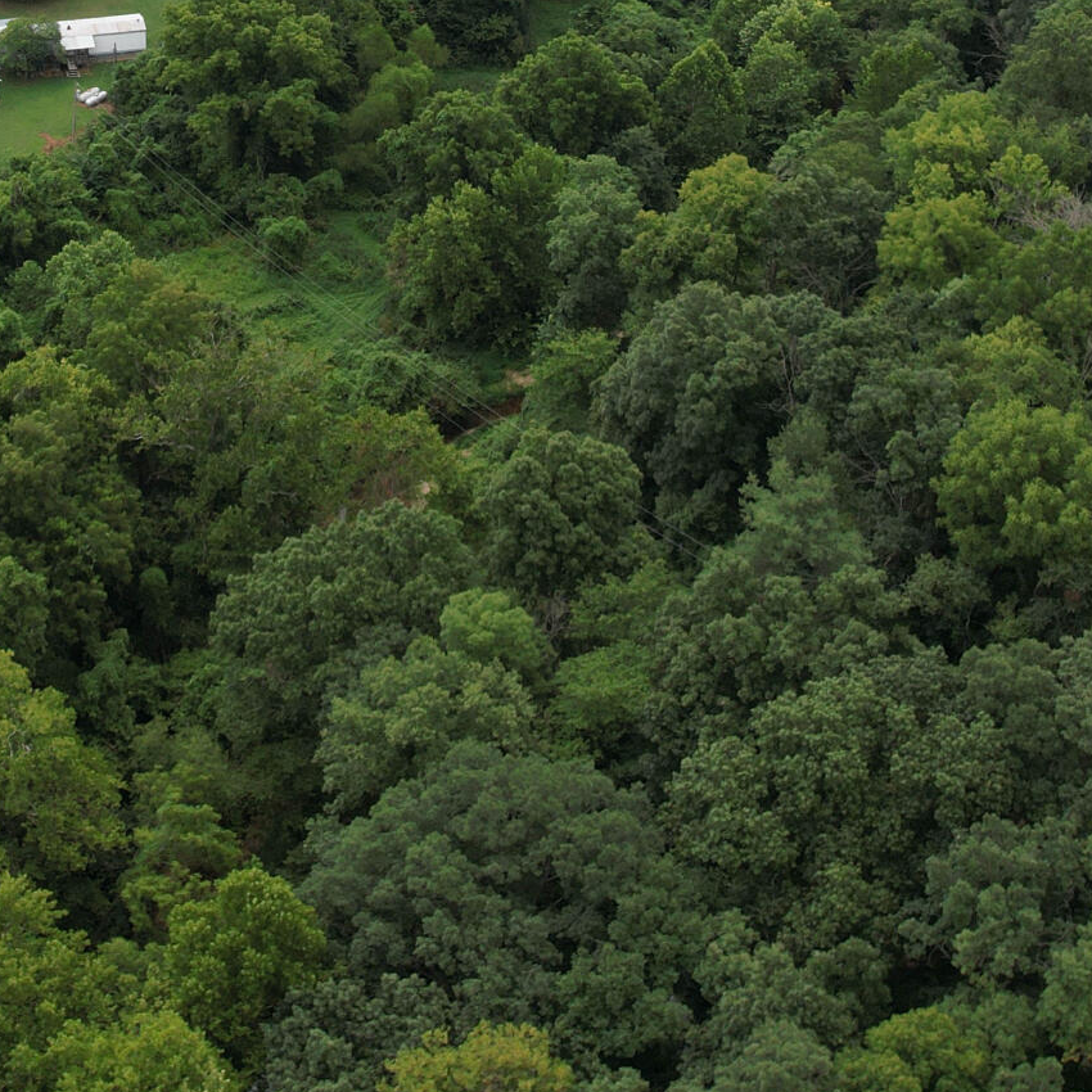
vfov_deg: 24.5
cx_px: 257
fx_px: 2356
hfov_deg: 25.7
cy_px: -73
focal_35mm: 66
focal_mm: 8.38
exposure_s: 1/640
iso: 100
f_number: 2.8
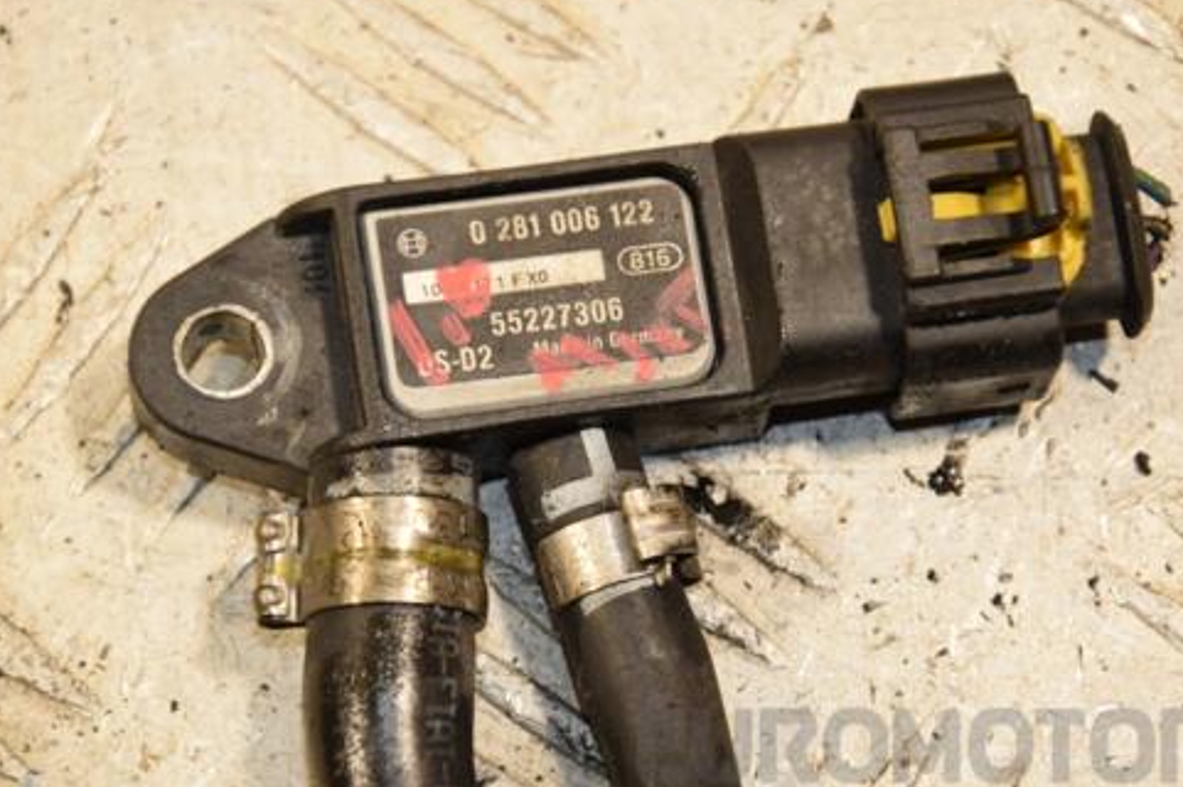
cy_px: 418
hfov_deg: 10.5
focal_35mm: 197
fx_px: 6457
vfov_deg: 7.0
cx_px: 590
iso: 800
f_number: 7.1
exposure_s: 1/200
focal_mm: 105
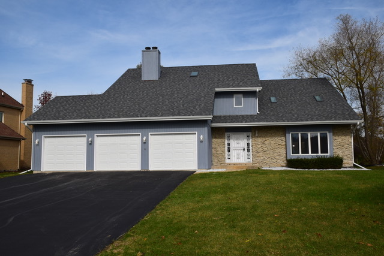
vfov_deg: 40.0
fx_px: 352
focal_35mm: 33
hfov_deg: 57.2
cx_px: 192
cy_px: 128
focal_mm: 22
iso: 250
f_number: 11
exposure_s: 1/500
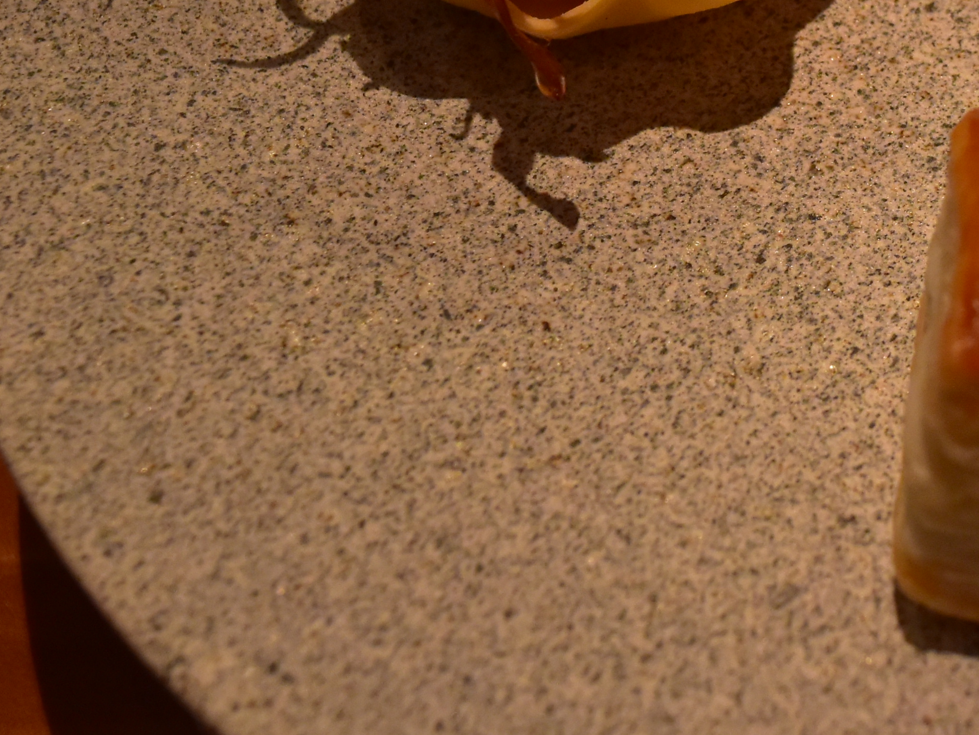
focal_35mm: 110
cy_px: -24
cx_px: 794
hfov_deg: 17.7
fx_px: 3111
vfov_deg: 13.3
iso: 1600
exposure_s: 1/60
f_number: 8
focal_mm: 26
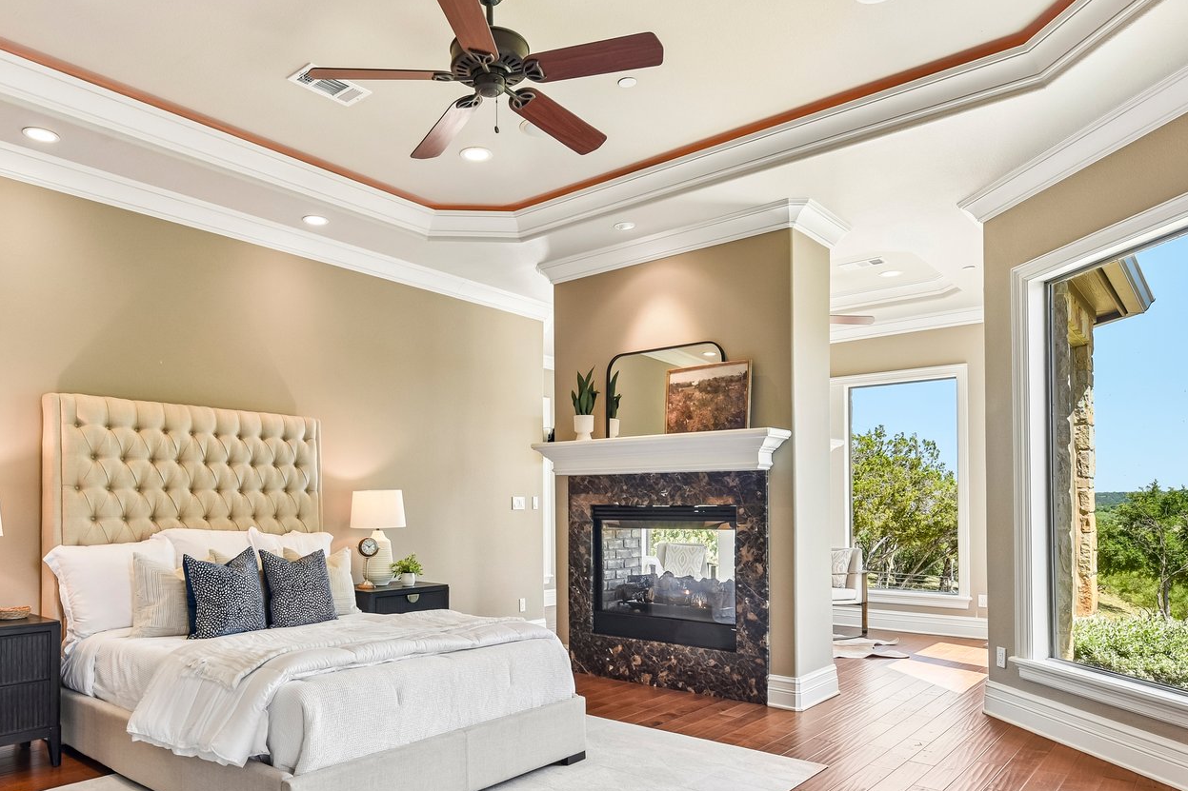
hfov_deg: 75.6
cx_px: 501
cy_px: 501
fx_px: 759
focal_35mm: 23
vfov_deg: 54.4
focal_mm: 14
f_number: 8
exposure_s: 1/15
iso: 110
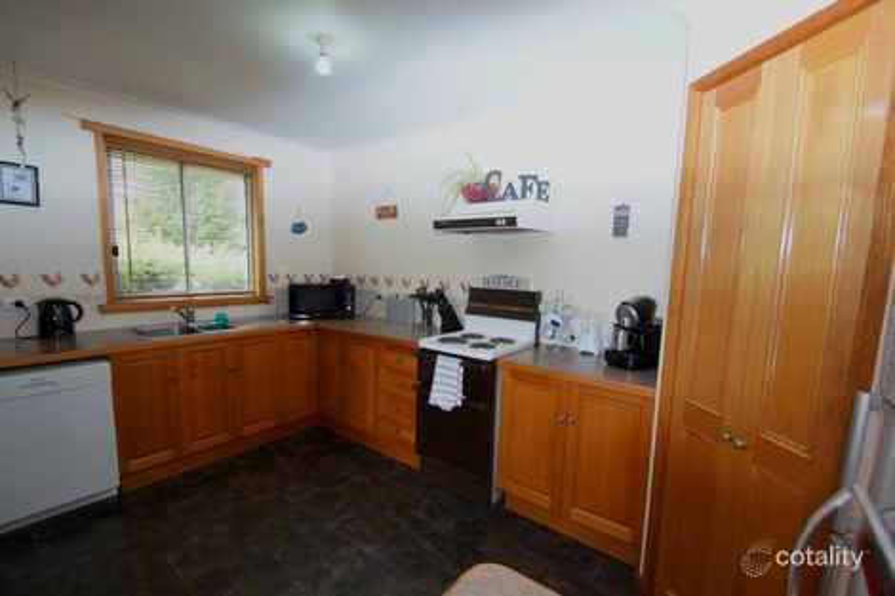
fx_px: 373
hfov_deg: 100.4
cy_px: 298
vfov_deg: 77.3
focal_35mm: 15
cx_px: 448
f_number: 4
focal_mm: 10
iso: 1600
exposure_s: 1/160
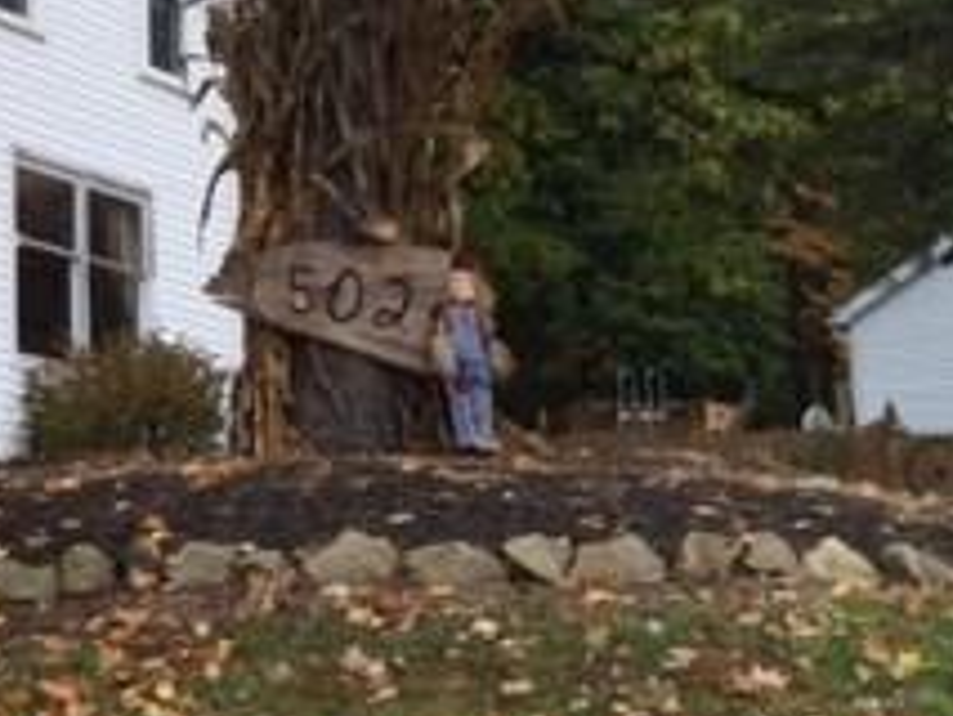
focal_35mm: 90
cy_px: 67
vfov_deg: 16.2
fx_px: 2479
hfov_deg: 20.9
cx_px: -27
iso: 32
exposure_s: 1/237
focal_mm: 4.12
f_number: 2.2
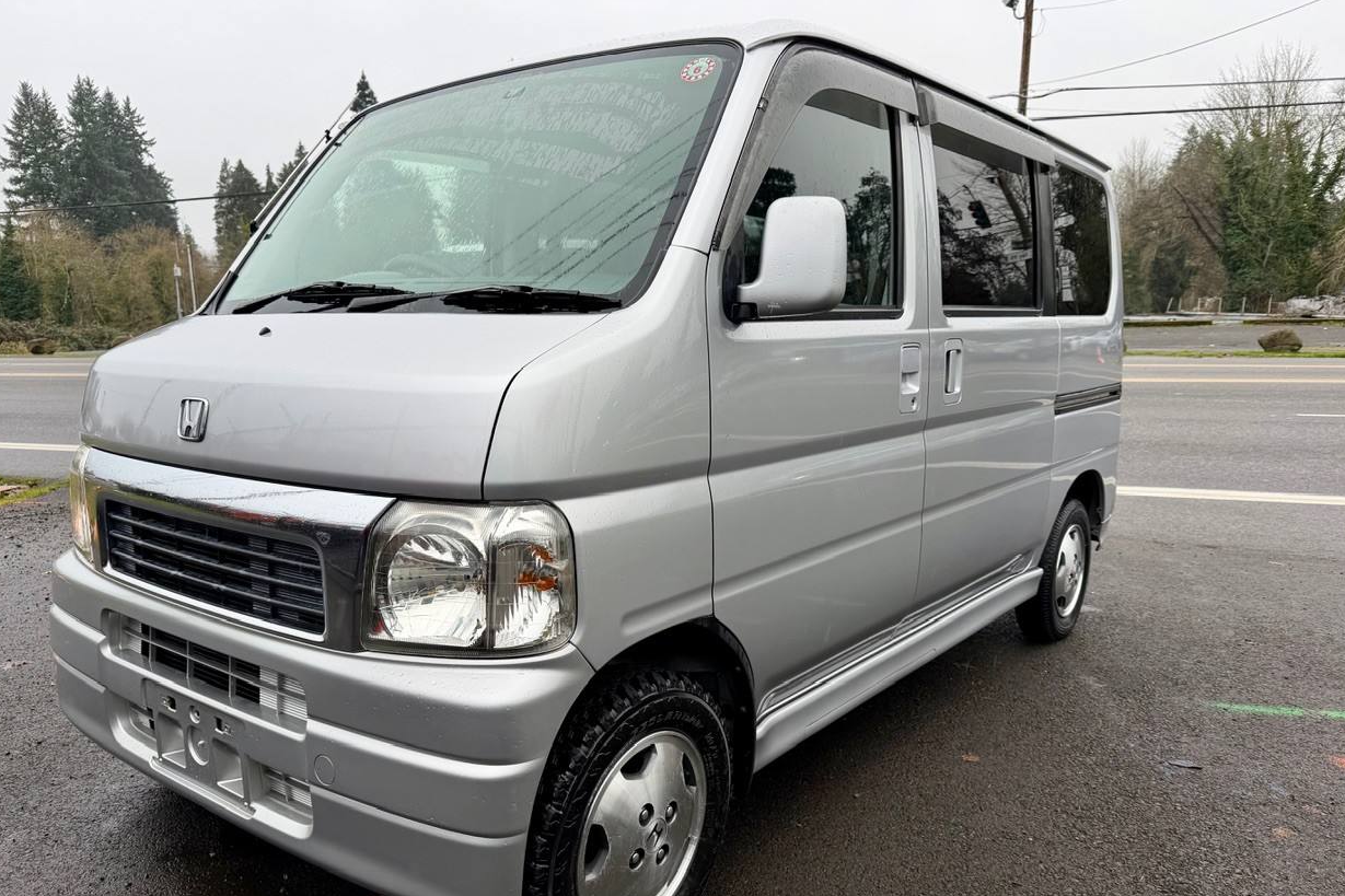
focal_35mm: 26
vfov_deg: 49.3
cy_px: 522
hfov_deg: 69.4
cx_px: 673
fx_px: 971
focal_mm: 6.76
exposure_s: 1/339
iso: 80
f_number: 1.78
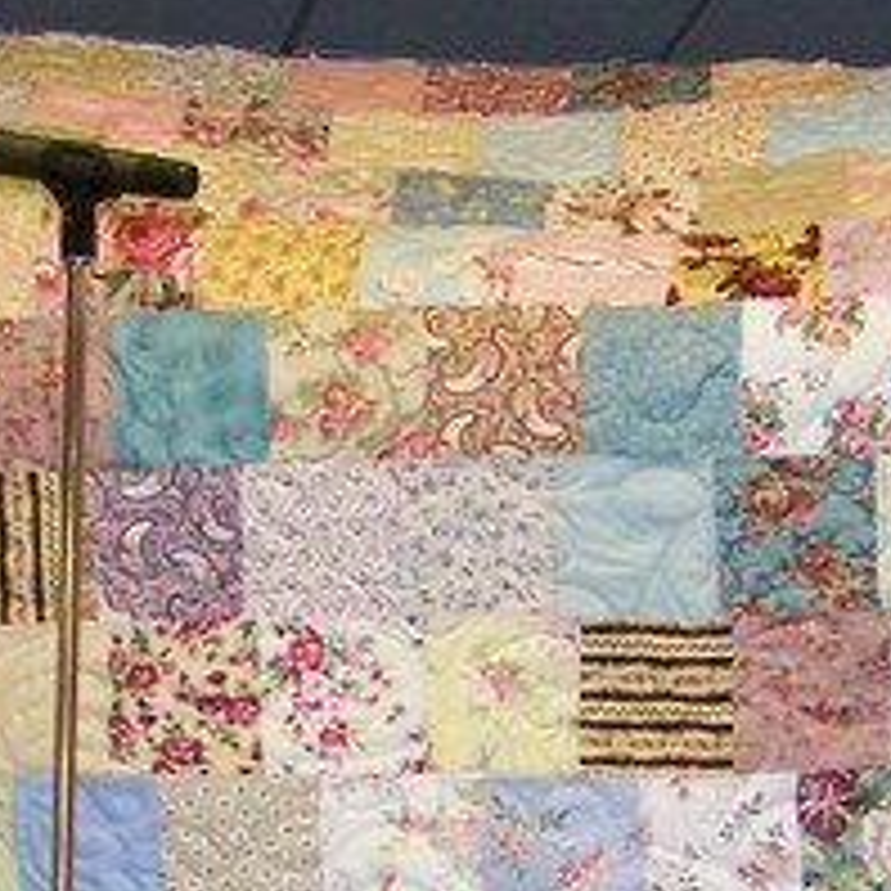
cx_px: 666
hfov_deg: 11.4
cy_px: 837
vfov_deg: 11.3
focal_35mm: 153
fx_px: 4456
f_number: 2.8
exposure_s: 1/60
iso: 160
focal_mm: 6.3
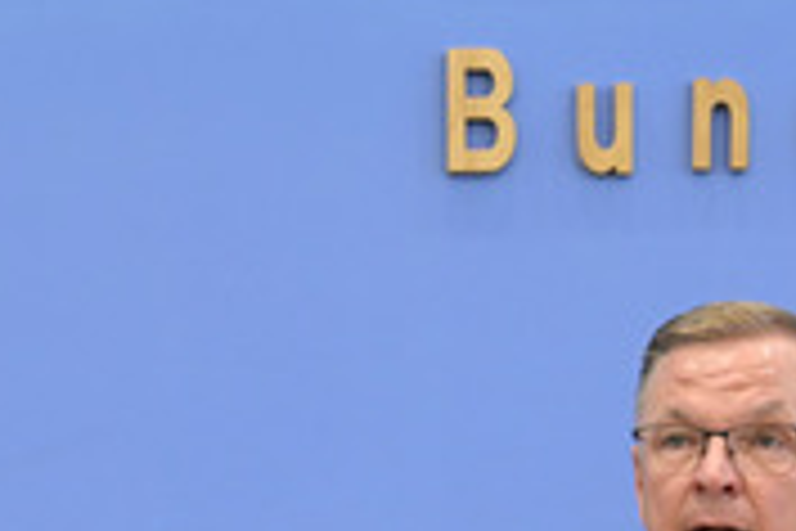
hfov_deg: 16.1
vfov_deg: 10.6
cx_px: 196
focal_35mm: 127
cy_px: 616
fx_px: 2808
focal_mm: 50
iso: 4000
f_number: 5.6
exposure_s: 1/400
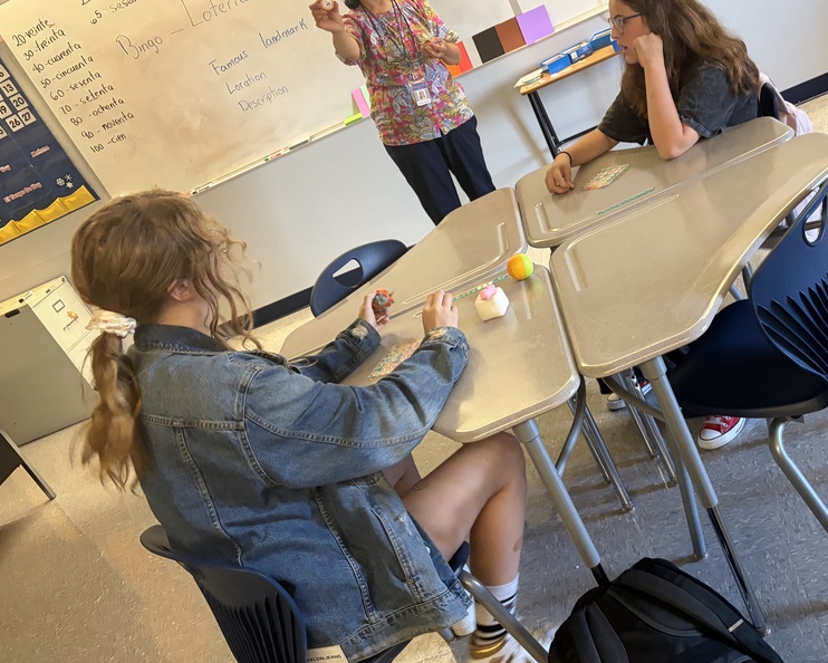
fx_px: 858
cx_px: 543
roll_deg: +26.8
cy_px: 325
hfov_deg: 50.7
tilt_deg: -22.9
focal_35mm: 35
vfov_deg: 42.2
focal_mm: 5.96
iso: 400
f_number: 1.6
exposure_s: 1/60
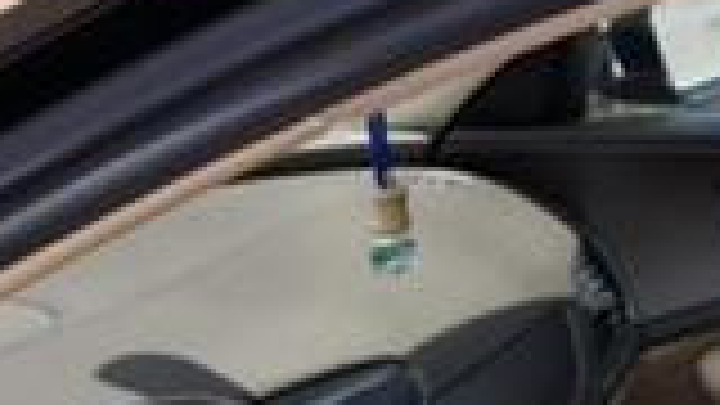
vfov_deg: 8.5
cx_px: 594
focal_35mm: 129
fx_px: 2463
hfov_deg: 16.5
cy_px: 1033
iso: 25
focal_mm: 4.15
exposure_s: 1/248
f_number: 2.2
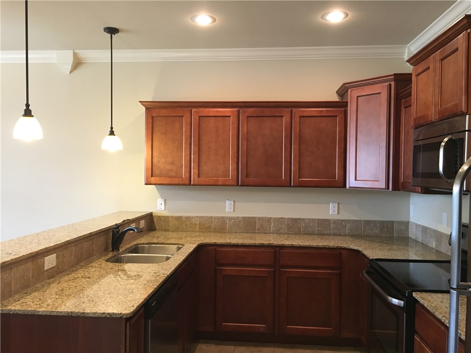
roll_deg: +0.1
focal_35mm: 29
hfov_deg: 61.7
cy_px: 176
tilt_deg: -0.7
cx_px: 236
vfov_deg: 48.2
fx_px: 395
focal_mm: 4.15
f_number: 2.2
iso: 160
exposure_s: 1/30
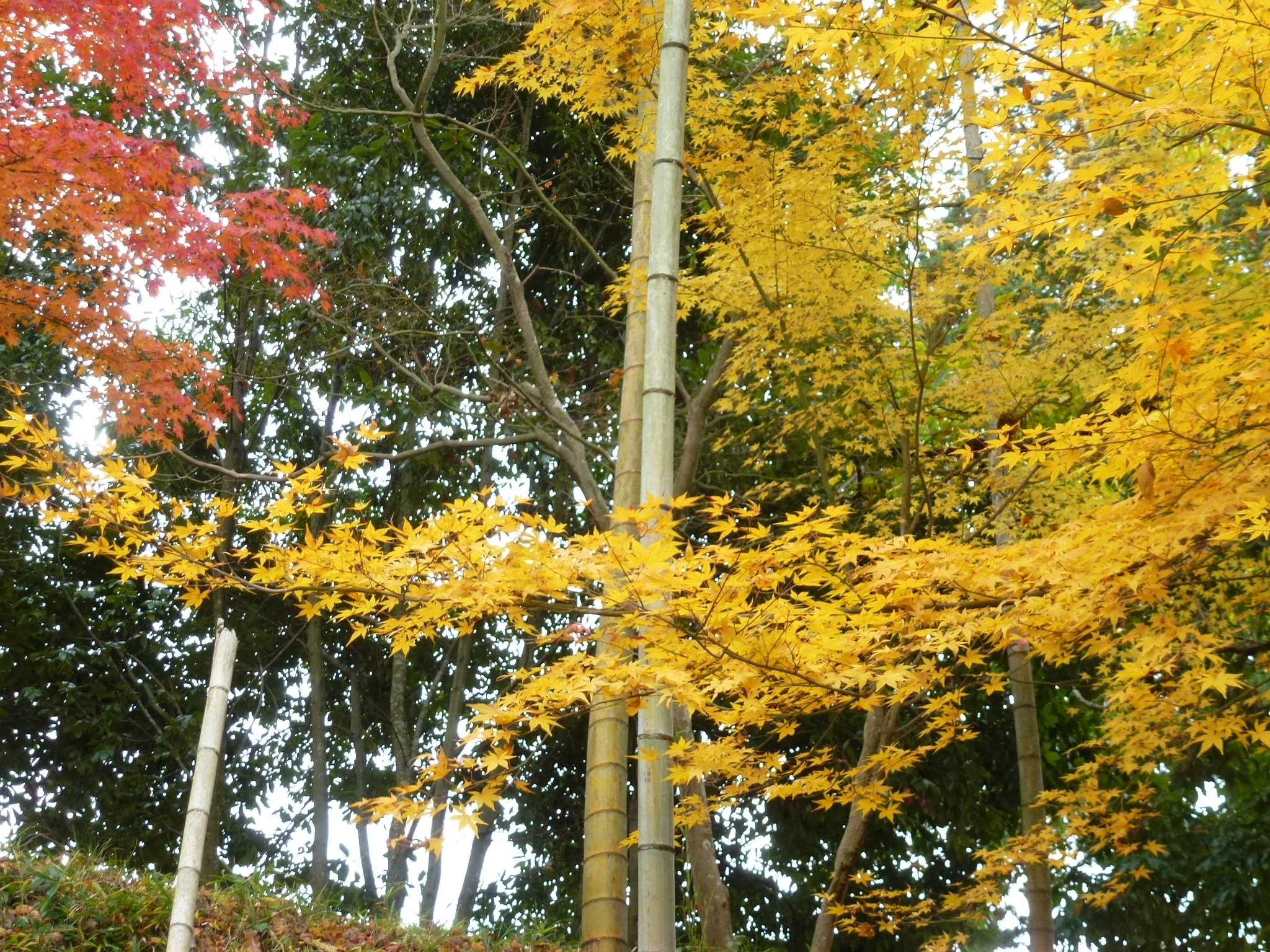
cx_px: 635
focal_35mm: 65
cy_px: 476
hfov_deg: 29.8
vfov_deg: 22.6
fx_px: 2385
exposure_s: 1/80
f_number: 4.6
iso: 160
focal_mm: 11.7
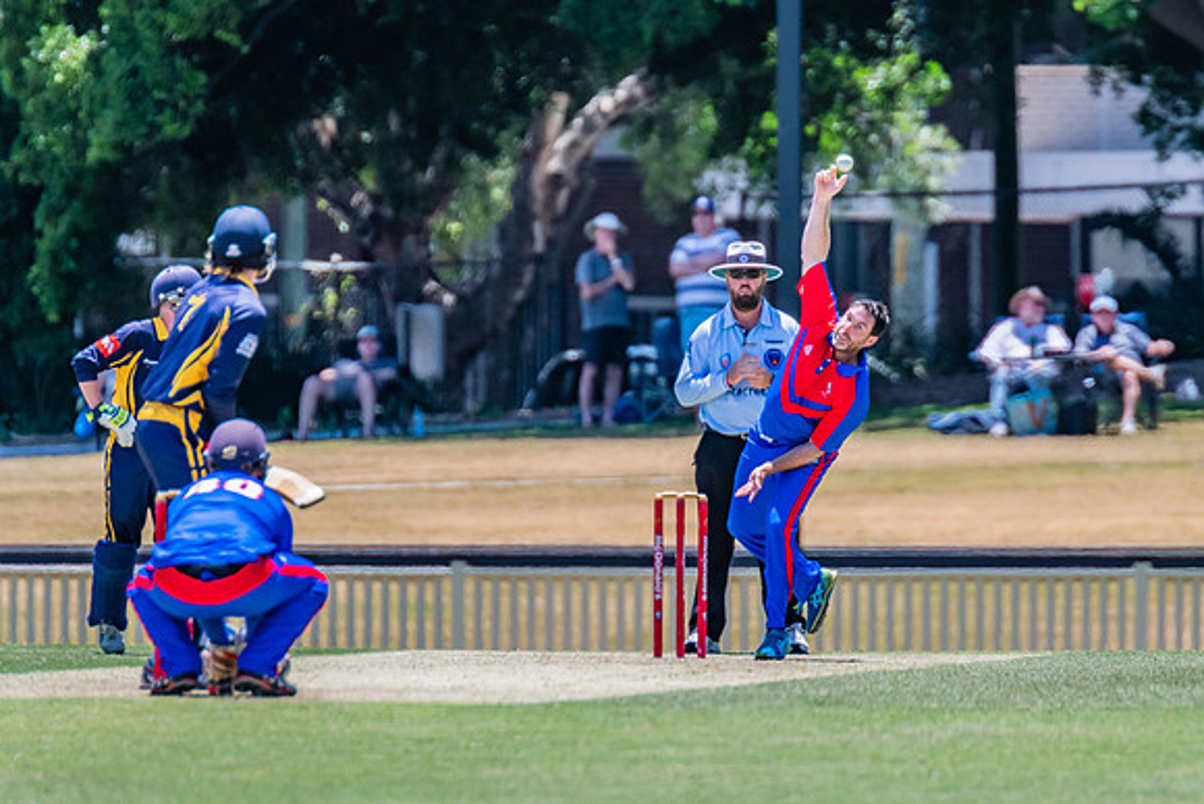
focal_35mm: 790
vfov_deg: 1.7
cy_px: 453
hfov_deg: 2.6
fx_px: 26436
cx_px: 775
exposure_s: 1/2000
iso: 640
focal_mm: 600
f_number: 7.1
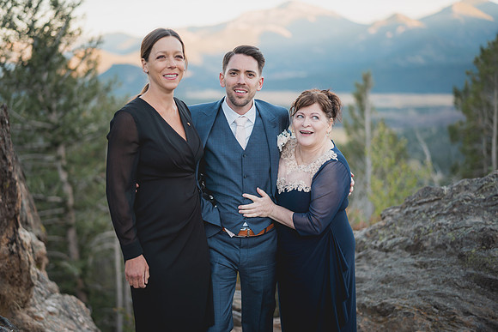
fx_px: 709
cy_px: 166
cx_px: 249
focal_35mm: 51
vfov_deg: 26.4
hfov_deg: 38.7
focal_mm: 50
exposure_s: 1/500
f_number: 1.4
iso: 125
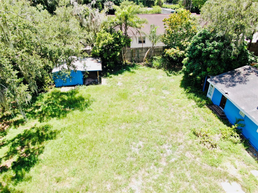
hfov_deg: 71.6
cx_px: 129
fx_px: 179
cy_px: 96
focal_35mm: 24
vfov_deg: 56.8
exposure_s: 1/400
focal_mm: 4.39
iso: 100
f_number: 2.8
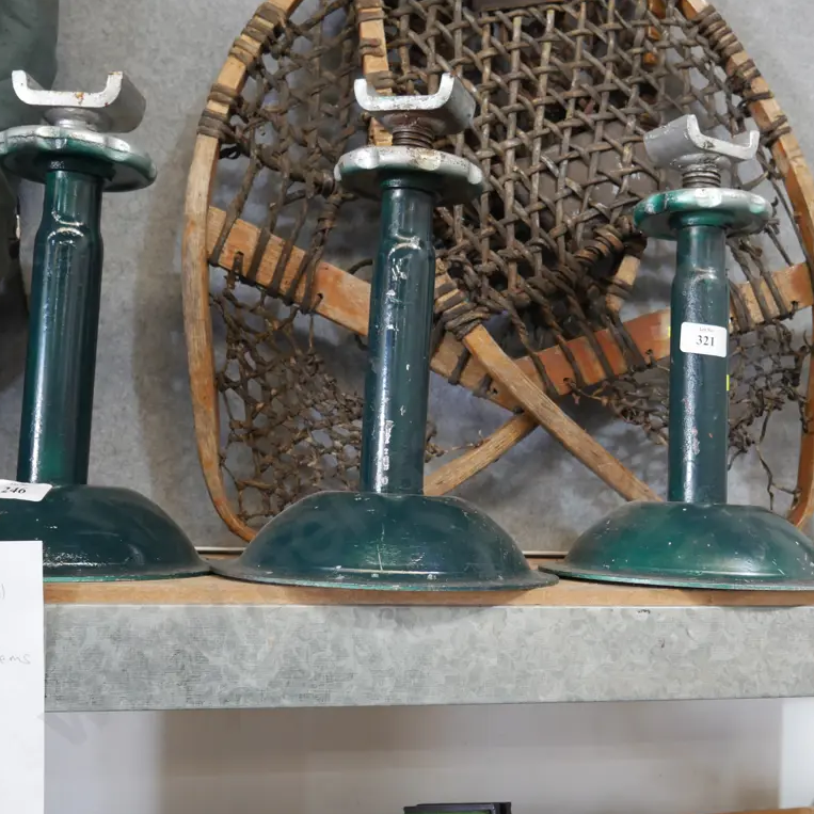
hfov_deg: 43.6
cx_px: 486
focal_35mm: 38
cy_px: 408
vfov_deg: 43.9
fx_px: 1011
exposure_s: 1/60
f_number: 3.6
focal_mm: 16
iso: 800
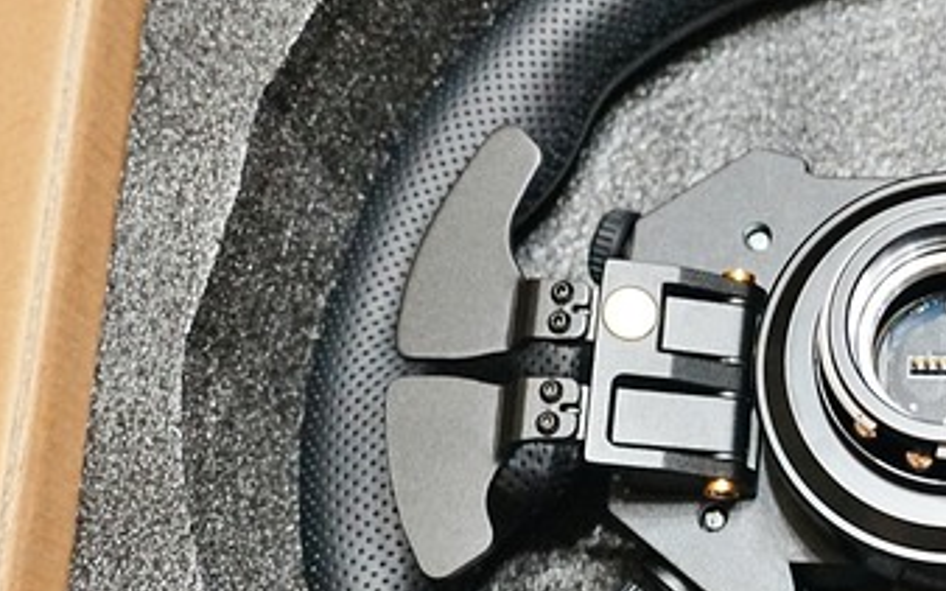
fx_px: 2092
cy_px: 347
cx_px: 929
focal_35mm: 81
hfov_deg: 24.4
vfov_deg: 16.1
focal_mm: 23
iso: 4000
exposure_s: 1/40
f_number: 4
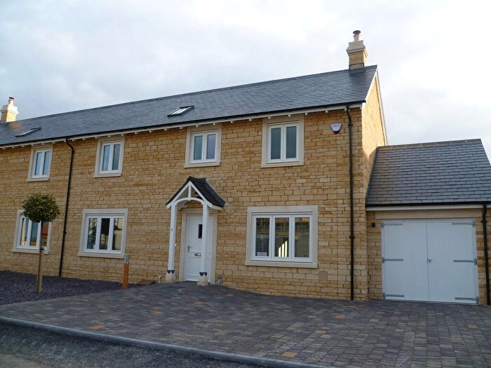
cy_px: 184
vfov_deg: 49.7
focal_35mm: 28
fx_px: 397
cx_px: 246
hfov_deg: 63.4
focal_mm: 5
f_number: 2.8
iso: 80
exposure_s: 1/400
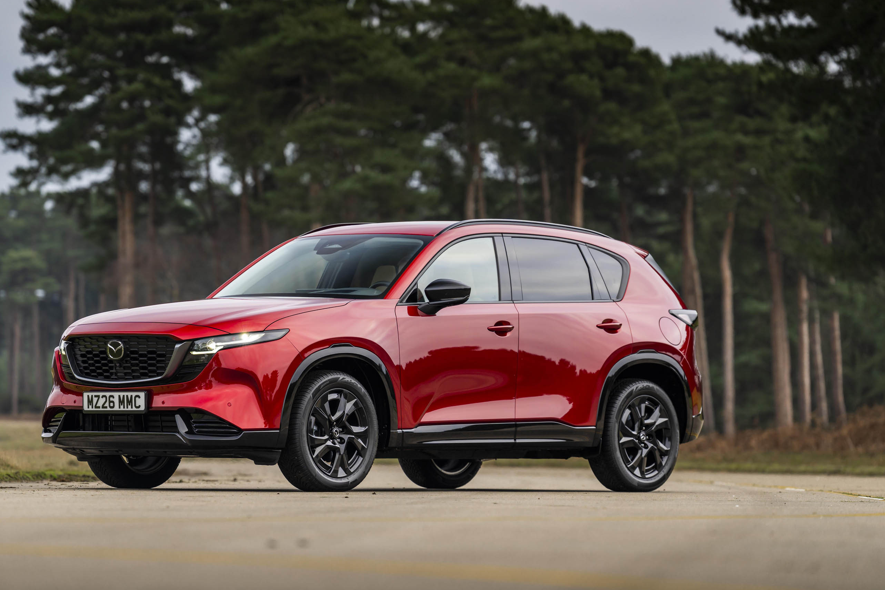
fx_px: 4401
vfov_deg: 7.7
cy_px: 335
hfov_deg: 11.5
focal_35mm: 179
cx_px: 365
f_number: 3.2
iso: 50
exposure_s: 1/100
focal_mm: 142
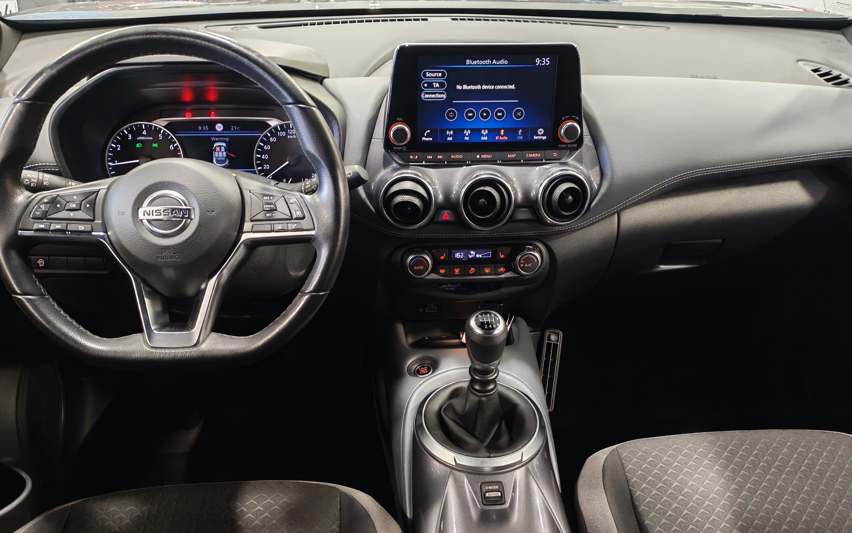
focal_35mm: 33
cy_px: 314
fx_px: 766
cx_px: 425
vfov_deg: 38.2
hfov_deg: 58.1
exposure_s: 1/50
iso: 2119
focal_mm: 6.12
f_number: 1.9
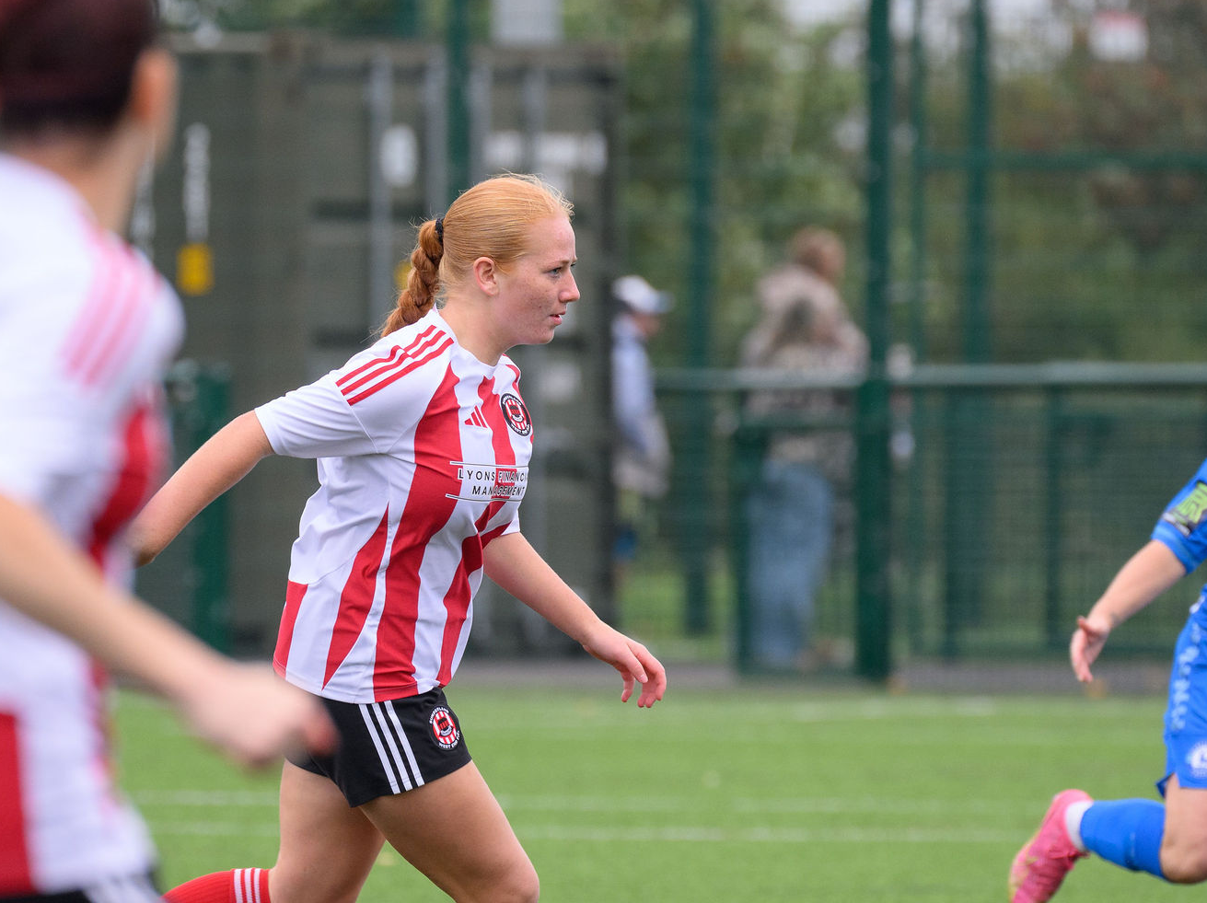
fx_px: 22959
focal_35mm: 659
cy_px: 437
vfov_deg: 2.3
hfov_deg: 3.0
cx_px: 483
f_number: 5.3
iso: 800
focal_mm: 320
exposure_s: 1/1000
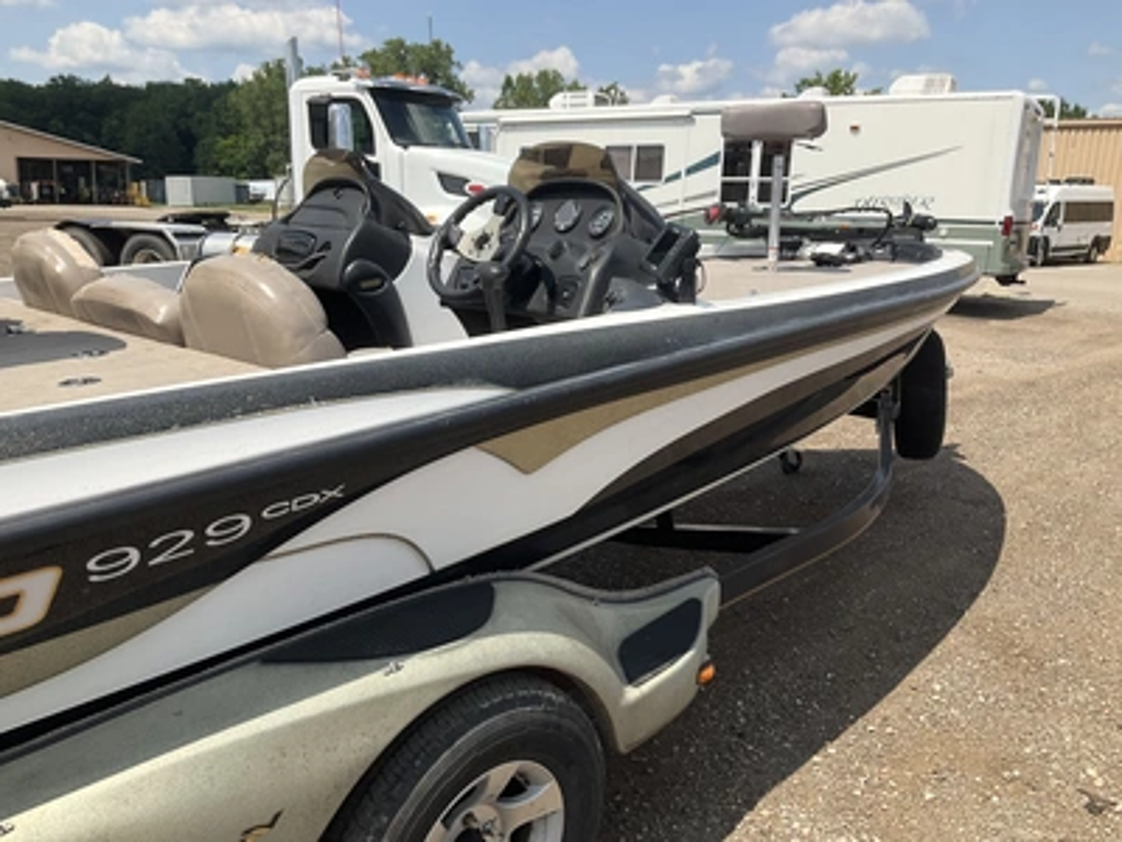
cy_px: 421
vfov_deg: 48.2
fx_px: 940
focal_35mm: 29
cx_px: 561
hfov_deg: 61.7
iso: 25
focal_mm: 3
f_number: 1.8
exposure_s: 1/1675
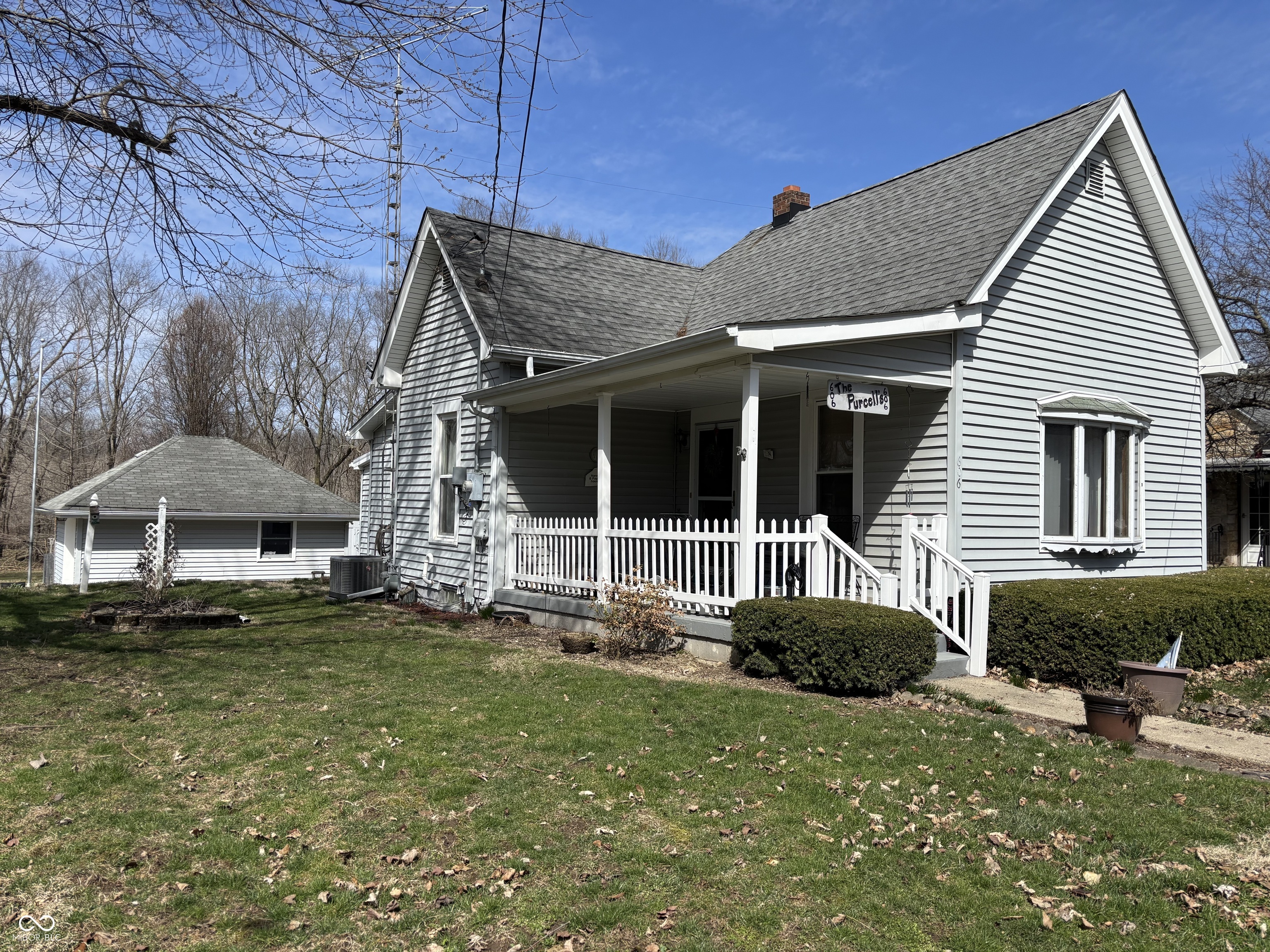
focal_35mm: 26
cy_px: 476
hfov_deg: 67.3
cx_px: 635
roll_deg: -1.0
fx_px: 954
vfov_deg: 53.1
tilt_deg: +2.7
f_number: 1.6
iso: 50
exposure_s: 1/3937
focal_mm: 5.96
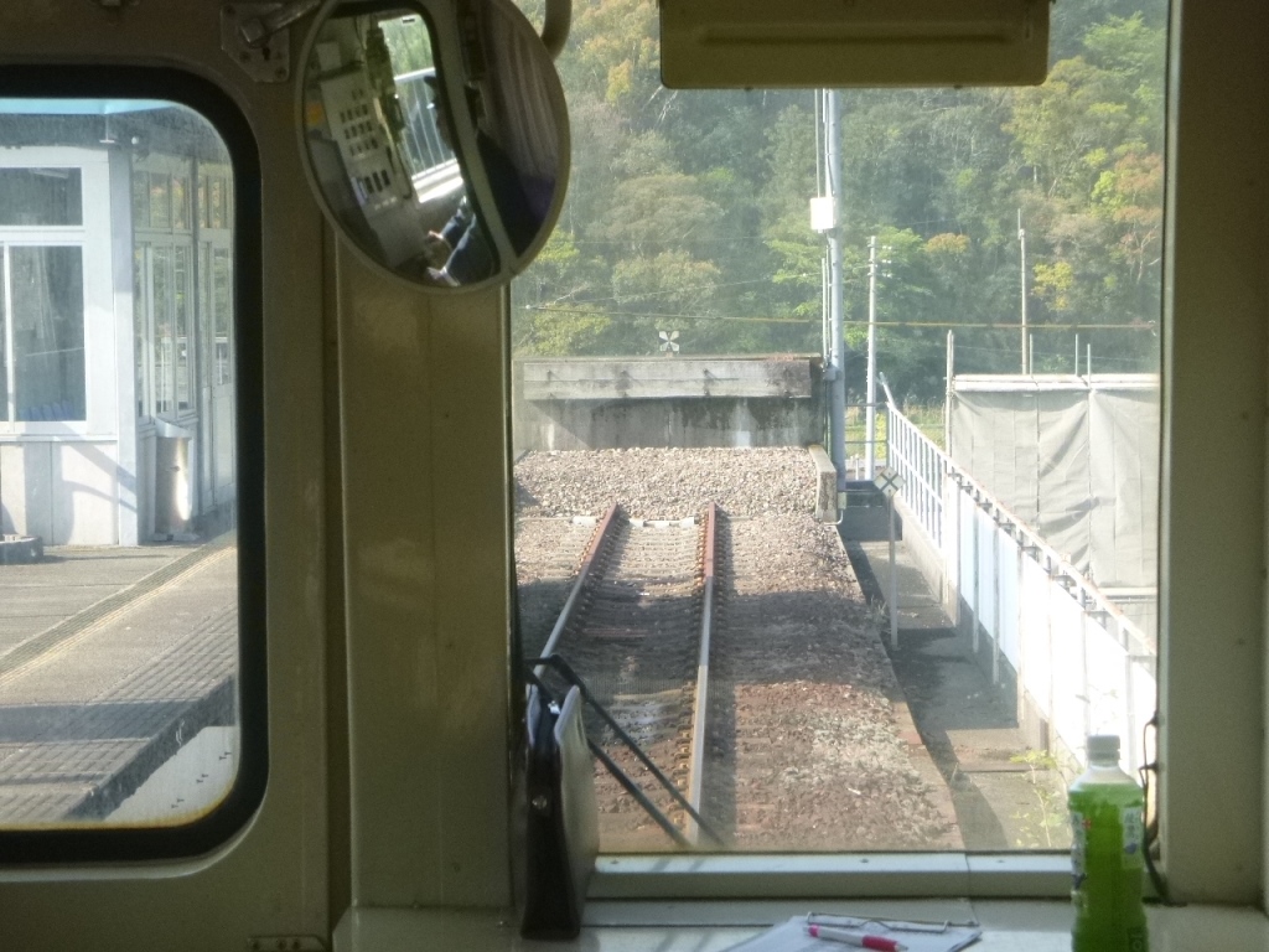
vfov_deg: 14.0
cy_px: 476
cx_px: 634
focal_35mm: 106
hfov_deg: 18.5
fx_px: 3886
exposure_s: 1/125
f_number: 5.7
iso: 250
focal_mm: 18
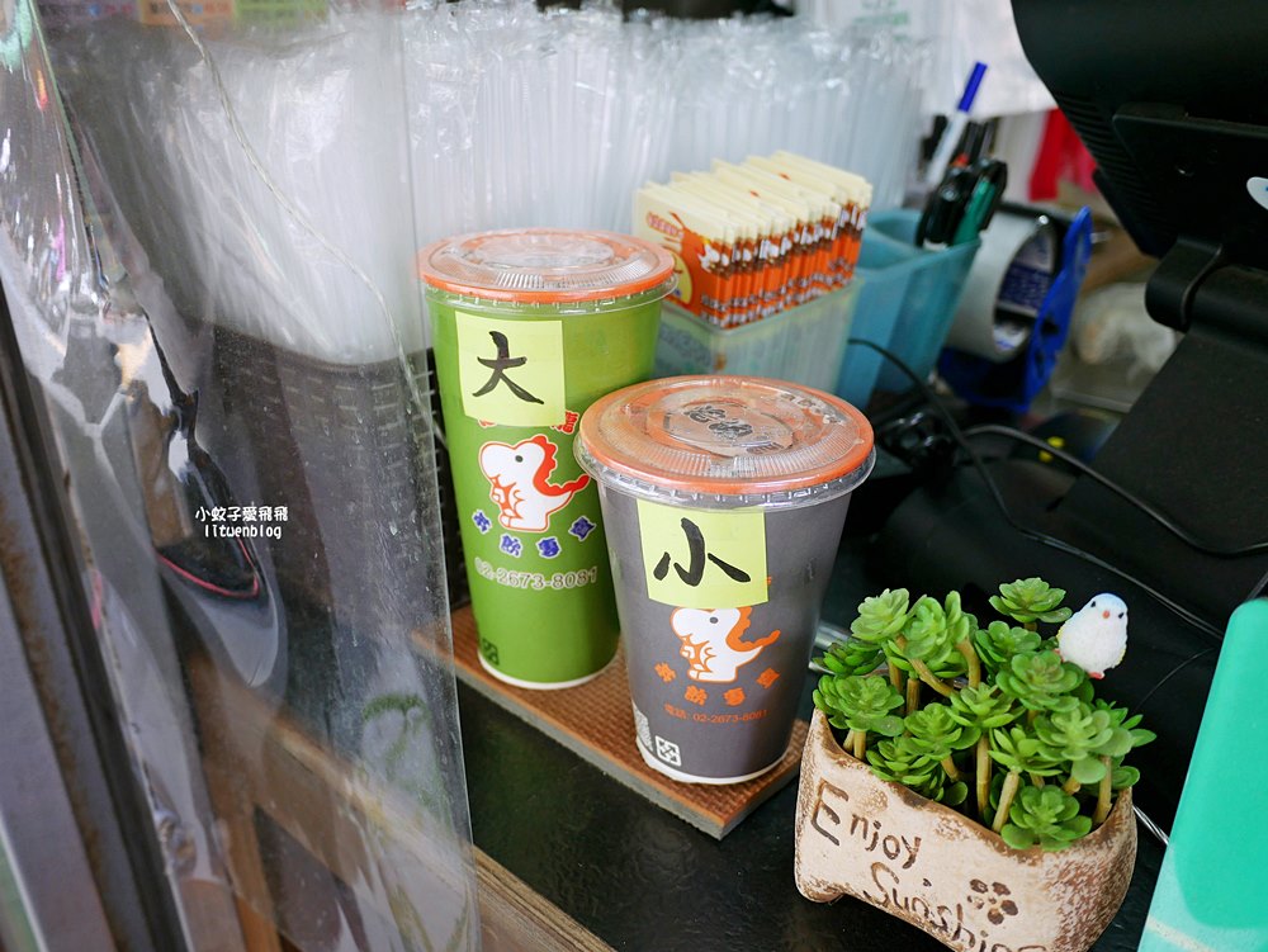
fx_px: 1026
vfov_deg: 49.8
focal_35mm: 28
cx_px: 634
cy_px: 476
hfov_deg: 63.4
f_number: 2.5
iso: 200
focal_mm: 14
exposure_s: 1/100
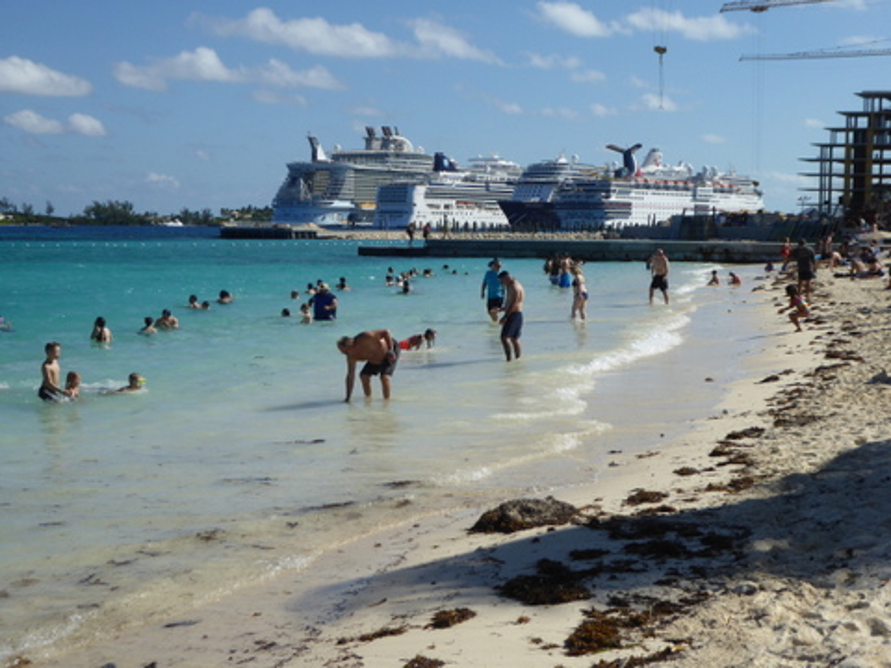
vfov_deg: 25.7
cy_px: 334
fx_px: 1467
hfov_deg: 33.8
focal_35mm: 57
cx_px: 446
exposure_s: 1/1300
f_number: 4.1
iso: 100
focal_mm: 9.6
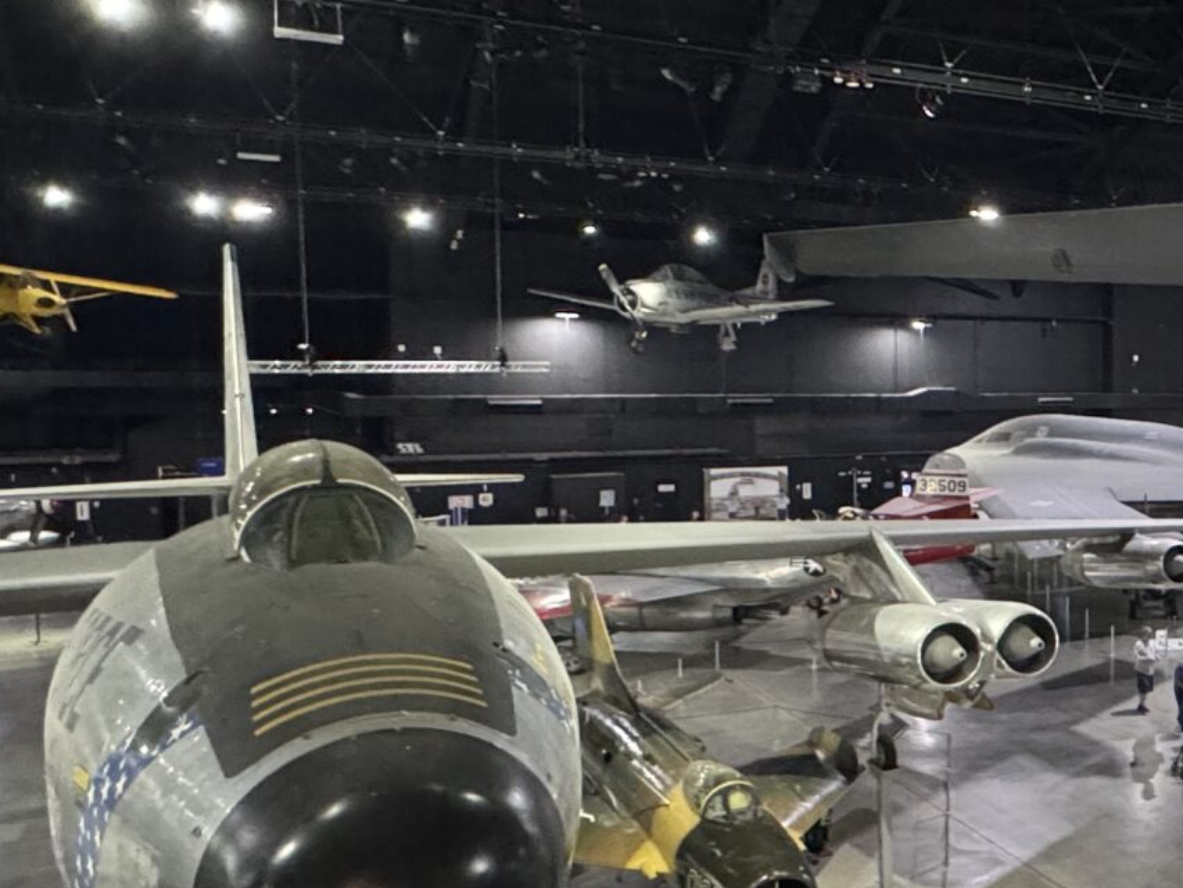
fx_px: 1436
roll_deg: -1.4
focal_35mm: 42
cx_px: 1420
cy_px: 463
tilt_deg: -4.2
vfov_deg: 34.4
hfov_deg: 35.3
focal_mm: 2.22
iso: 1000
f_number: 2.2
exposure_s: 1/60
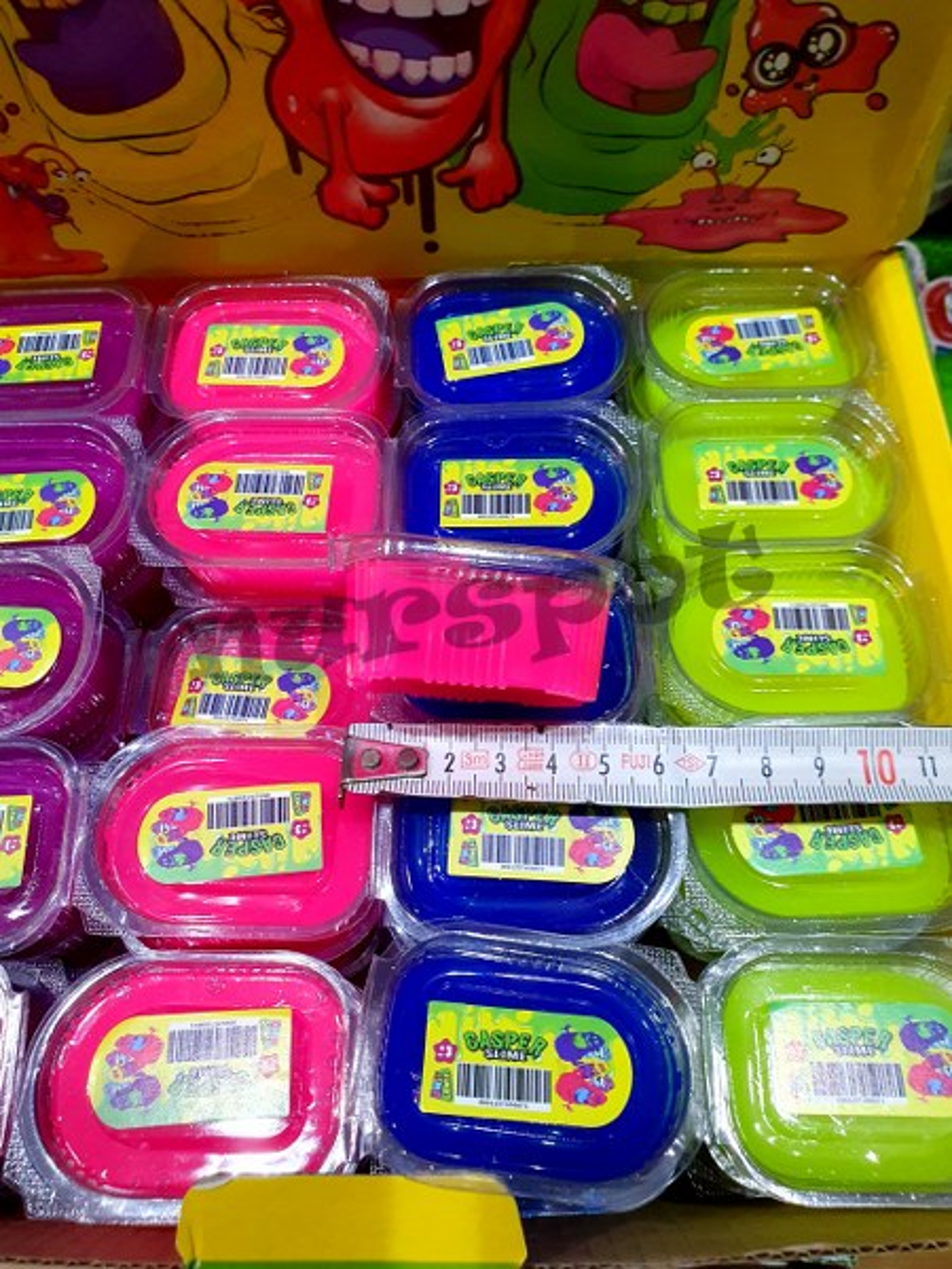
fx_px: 953
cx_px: 476
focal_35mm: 26
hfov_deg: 53.1
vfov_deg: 67.3
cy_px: 634
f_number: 2.4
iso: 320
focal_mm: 4.32
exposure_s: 1/50
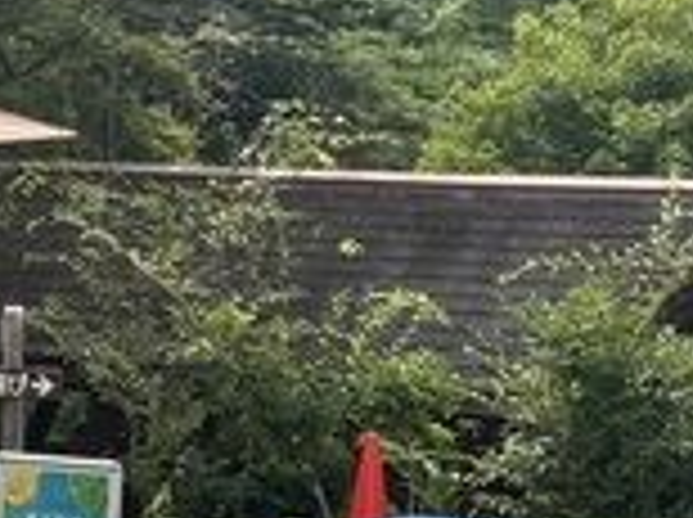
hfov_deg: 13.3
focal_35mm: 138
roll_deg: -0.9
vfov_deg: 10.7
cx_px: -421
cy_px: 79
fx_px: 2758
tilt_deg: +1.2
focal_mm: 5.96
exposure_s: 1/2747
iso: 64
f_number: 1.6
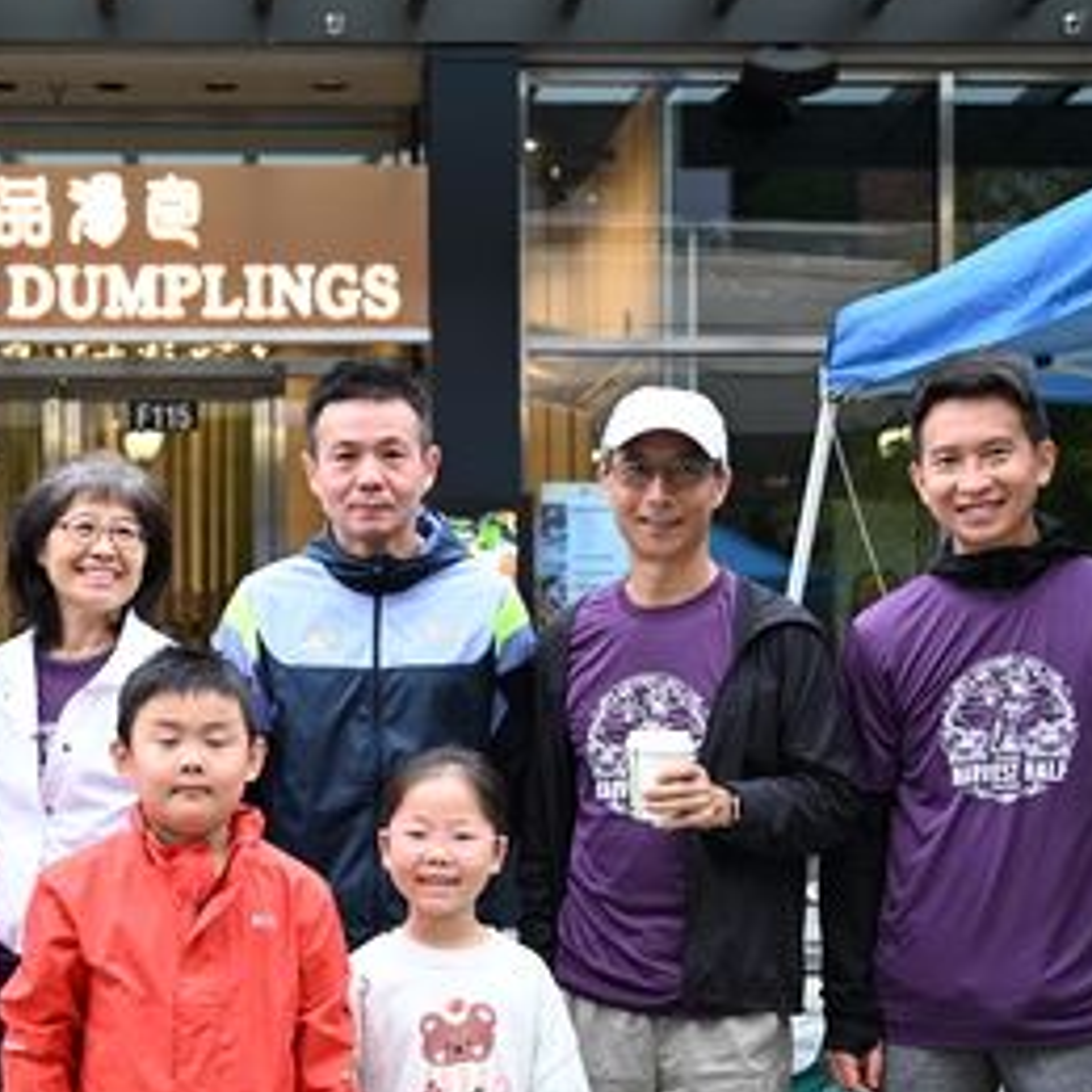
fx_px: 2498
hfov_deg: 24.5
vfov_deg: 24.5
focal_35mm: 70
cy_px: 741
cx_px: 319
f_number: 4
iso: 1600
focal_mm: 39
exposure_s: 1/320
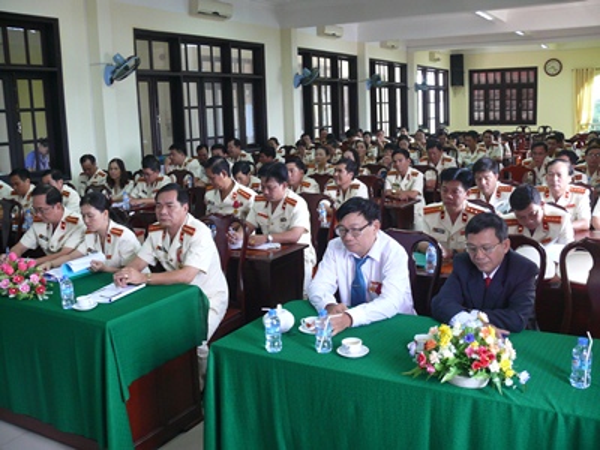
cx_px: 300
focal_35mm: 35
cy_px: 225
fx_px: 607
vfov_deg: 40.7
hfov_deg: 52.6
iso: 200
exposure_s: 1/20
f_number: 2.8
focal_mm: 7.4
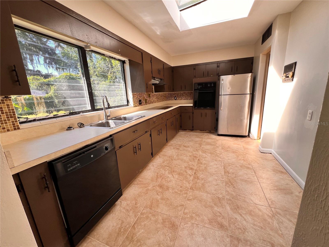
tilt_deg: -12.5
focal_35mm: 13
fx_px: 124
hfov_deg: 106.2
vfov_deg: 89.9
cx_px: 164
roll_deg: +3.3
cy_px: 124
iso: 50
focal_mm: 1.57
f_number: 1.8
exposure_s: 1/99
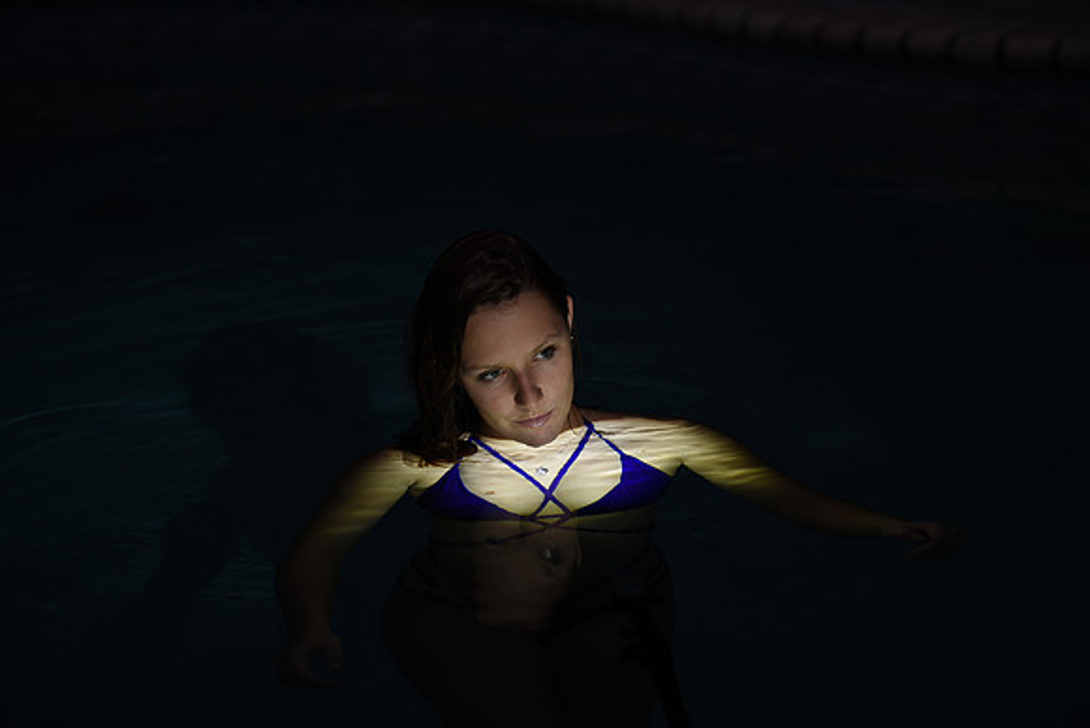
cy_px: 364
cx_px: 545
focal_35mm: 105
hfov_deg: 19.5
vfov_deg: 13.0
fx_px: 3180
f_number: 2.8
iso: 400
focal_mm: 105
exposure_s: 1/80
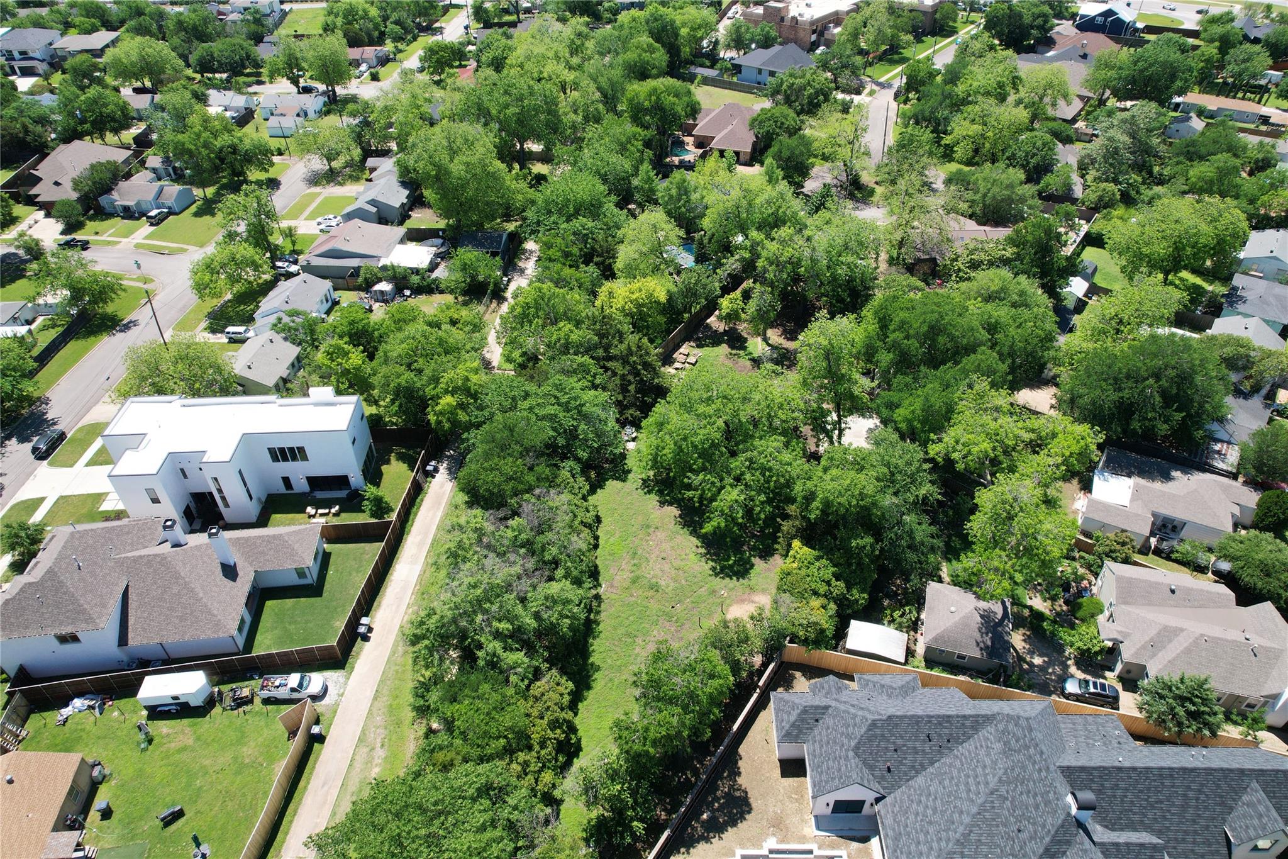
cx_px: 644
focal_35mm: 22
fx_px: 787
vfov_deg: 57.2
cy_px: 430
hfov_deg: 78.6
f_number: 2.8
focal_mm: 8.38
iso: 130
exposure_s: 1/1250
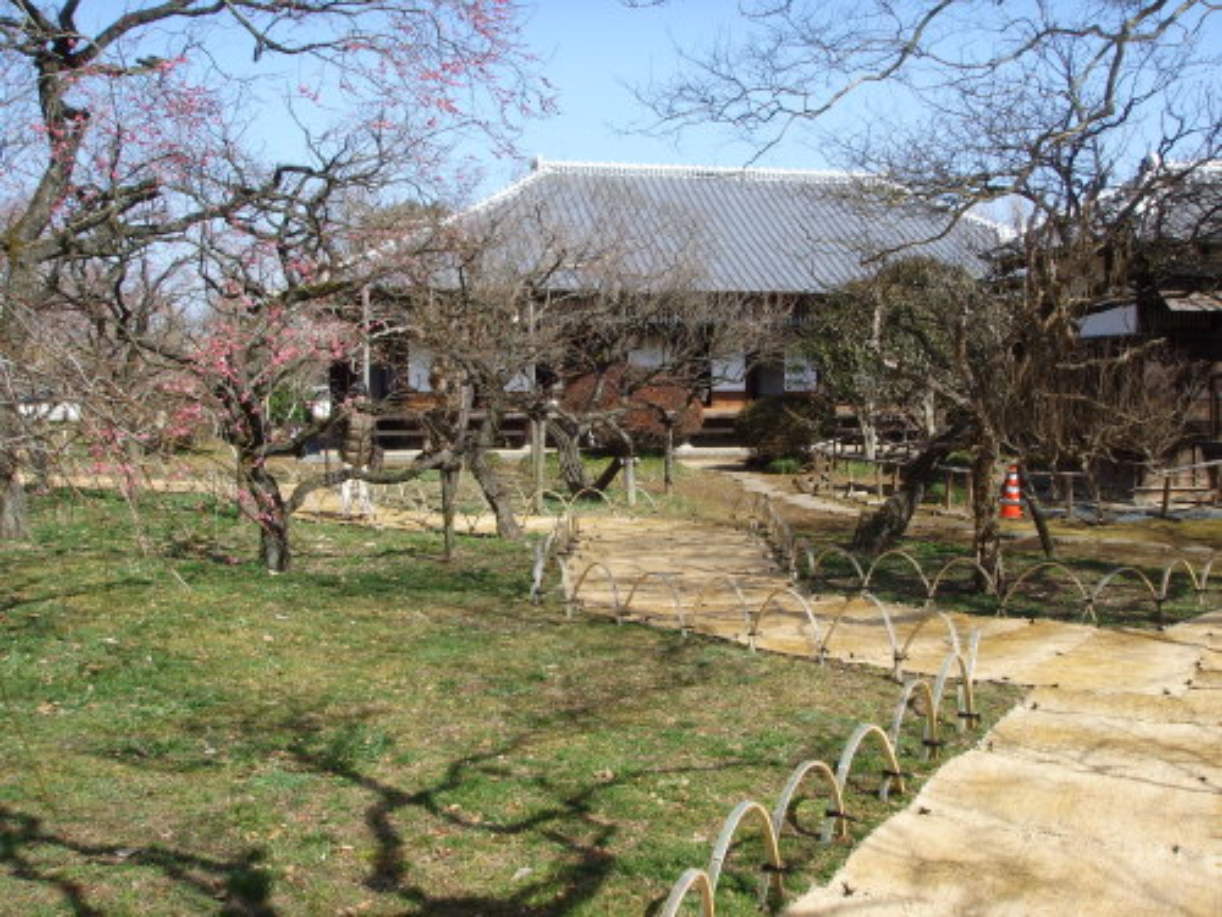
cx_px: 611
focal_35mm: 39
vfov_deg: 36.8
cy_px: 458
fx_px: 1377
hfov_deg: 47.9
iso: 50
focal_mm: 6.6
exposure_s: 1/250
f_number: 6.3
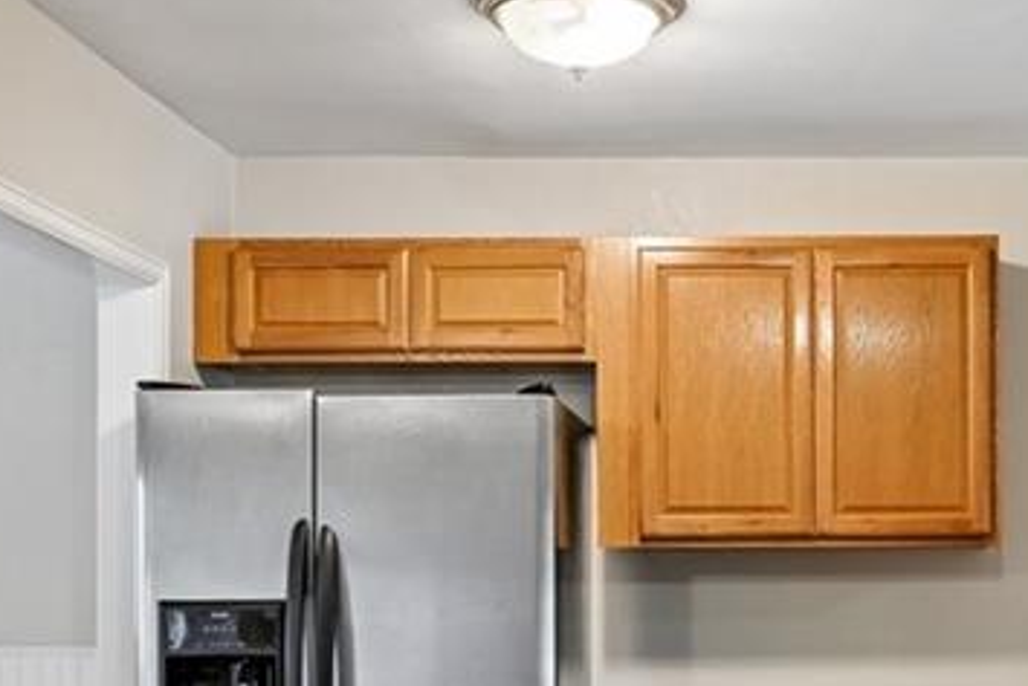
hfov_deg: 31.2
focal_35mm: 63
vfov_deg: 21.3
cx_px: 791
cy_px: 547
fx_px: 1800
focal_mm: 14
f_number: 8
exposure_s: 1/8
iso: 400
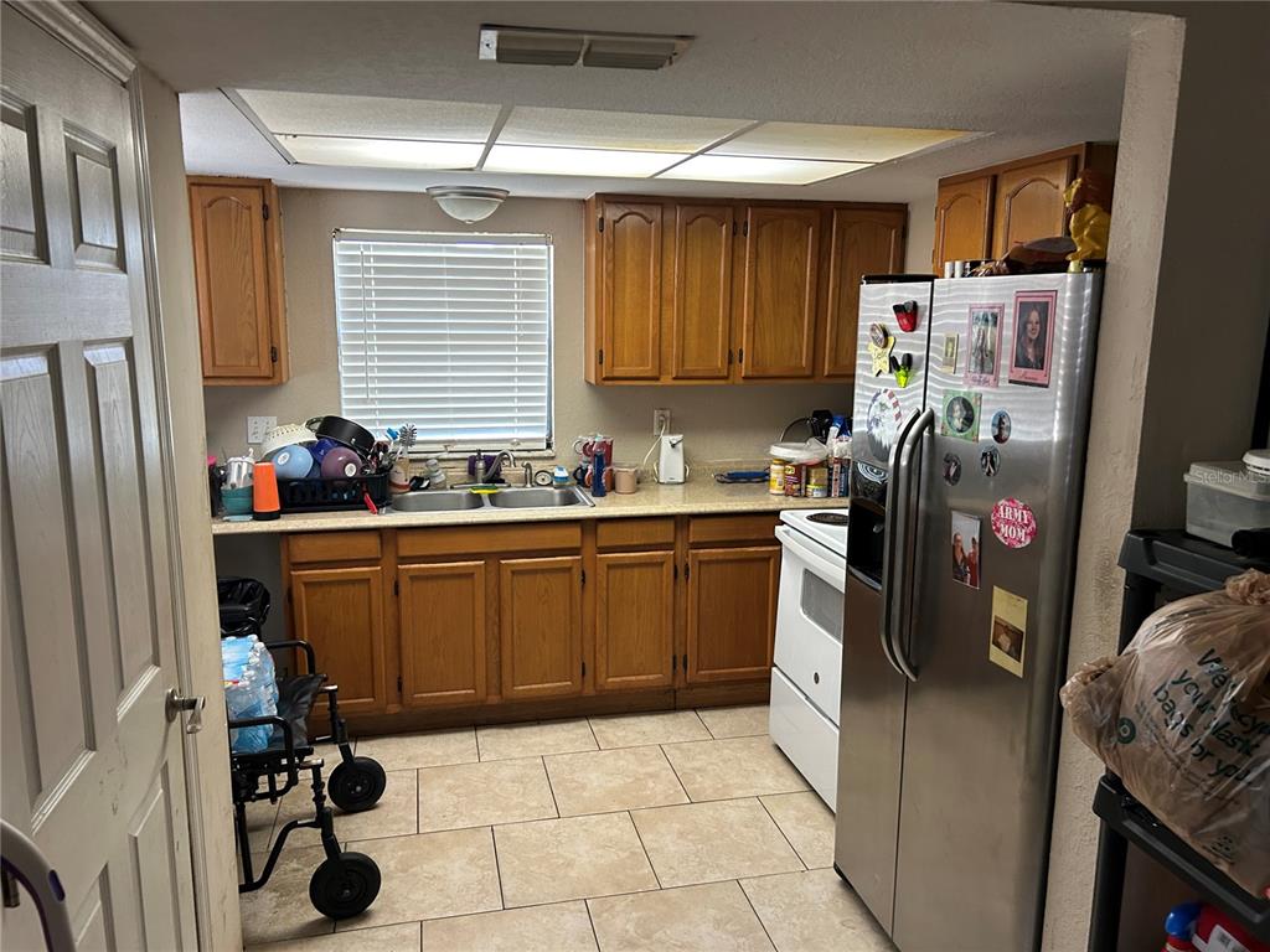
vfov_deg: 53.1
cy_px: 476
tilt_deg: -10.9
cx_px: 635
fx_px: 954
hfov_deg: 67.3
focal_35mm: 26
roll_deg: -0.9
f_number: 1.5
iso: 250
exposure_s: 1/60
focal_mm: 5.7
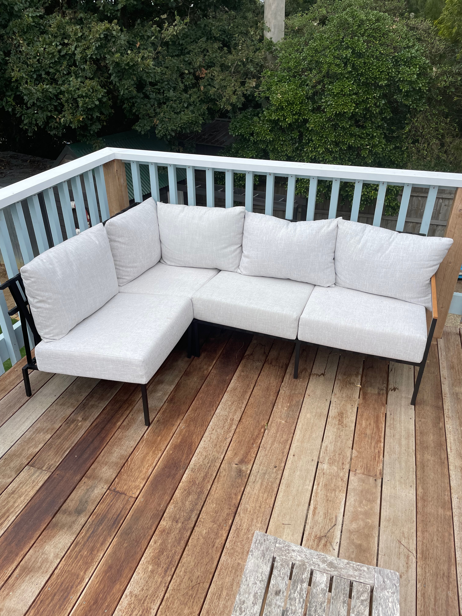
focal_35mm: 26
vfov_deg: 67.3
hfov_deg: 53.1
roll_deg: +1.0
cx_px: 231
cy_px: 308
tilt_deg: -29.7
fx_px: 463
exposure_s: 1/4000
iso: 32
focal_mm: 4.2
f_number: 1.6
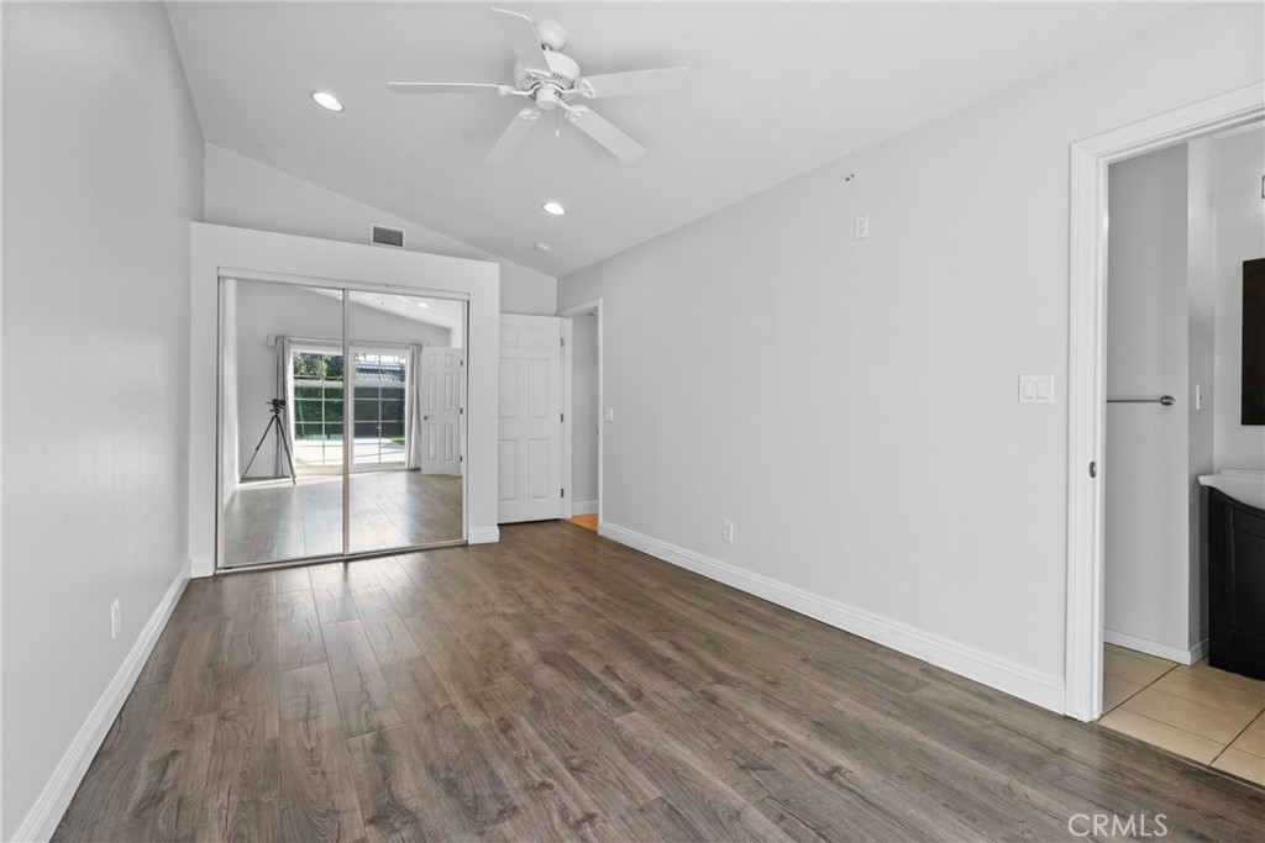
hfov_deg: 96.7
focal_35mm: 16
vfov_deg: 73.8
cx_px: 632
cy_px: 422
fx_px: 562
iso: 250
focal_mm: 16
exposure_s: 1/8
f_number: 9
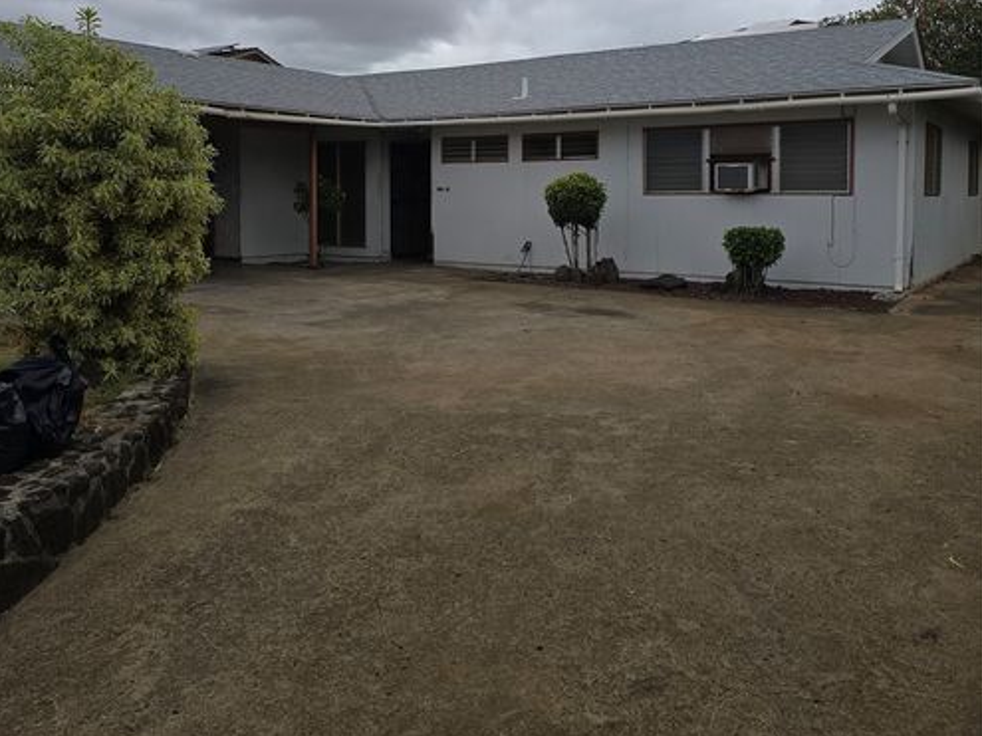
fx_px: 879
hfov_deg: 58.4
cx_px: 488
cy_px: 215
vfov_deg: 44.4
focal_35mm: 31
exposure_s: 1/1189
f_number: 1.7
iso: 12
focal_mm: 6.3
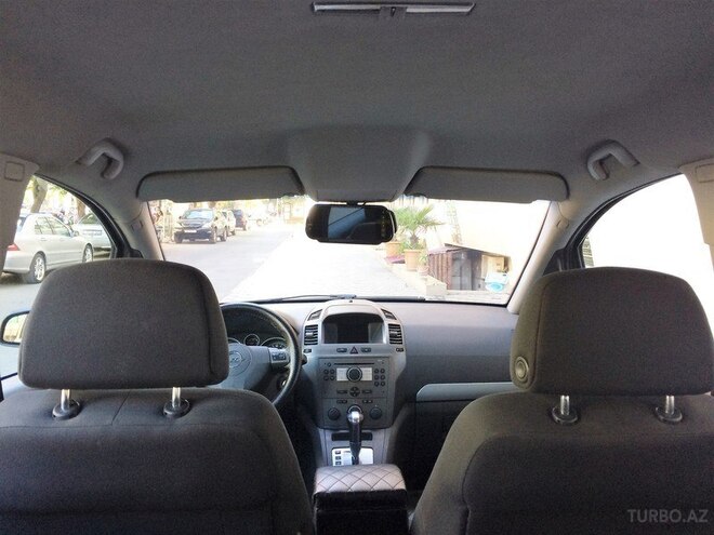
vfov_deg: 48.2
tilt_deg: -6.0
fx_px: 598
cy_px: 268
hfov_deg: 61.7
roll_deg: -1.3
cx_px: 357
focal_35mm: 29
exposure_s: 1/33
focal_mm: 4.15
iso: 50
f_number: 2.2
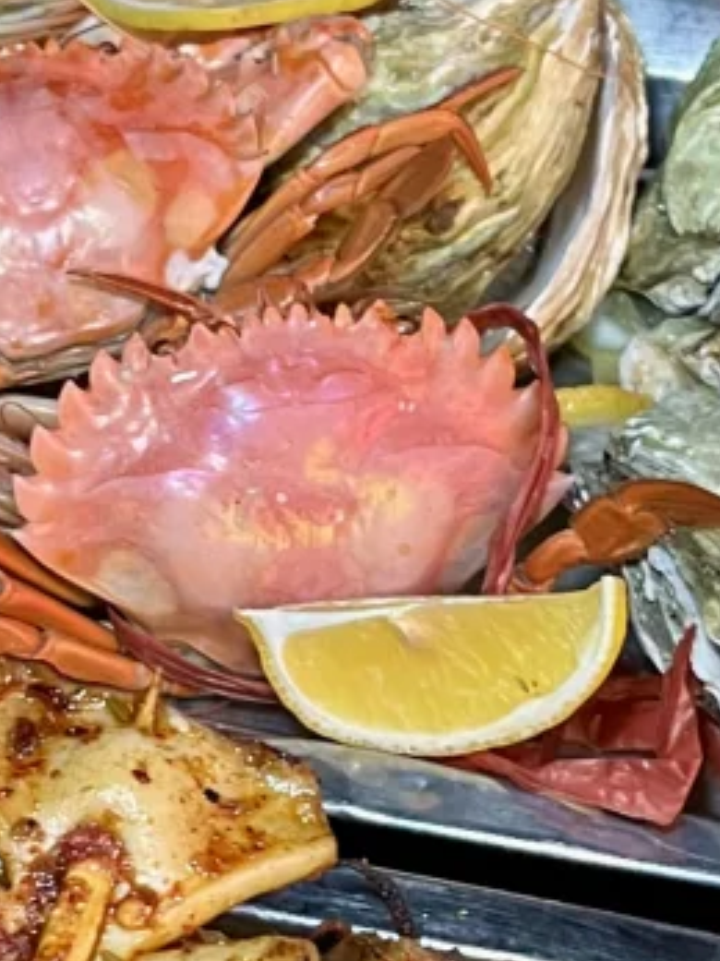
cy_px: 482
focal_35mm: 108
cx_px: 144
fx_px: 2997
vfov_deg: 18.2
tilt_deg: -52.6
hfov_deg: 13.6
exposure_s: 1/50
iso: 160
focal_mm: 5.1
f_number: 1.6
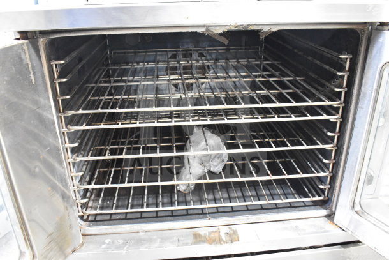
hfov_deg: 61.9
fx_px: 324
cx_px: 194
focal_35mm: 30
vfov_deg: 43.6
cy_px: 130
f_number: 5
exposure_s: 1/100
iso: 6400
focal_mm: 20
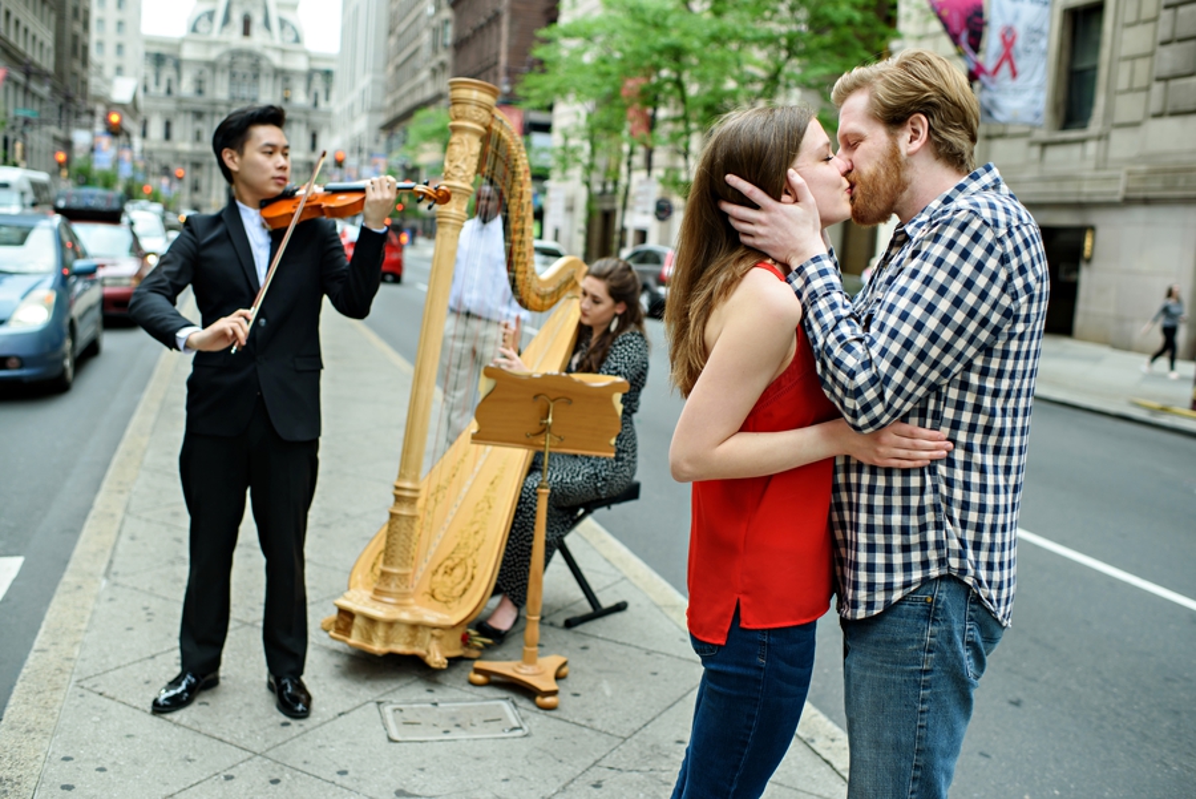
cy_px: 400
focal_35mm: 35
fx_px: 1163
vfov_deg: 37.9
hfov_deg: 54.4
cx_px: 598
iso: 200
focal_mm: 35
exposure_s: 1/200
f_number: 2.8
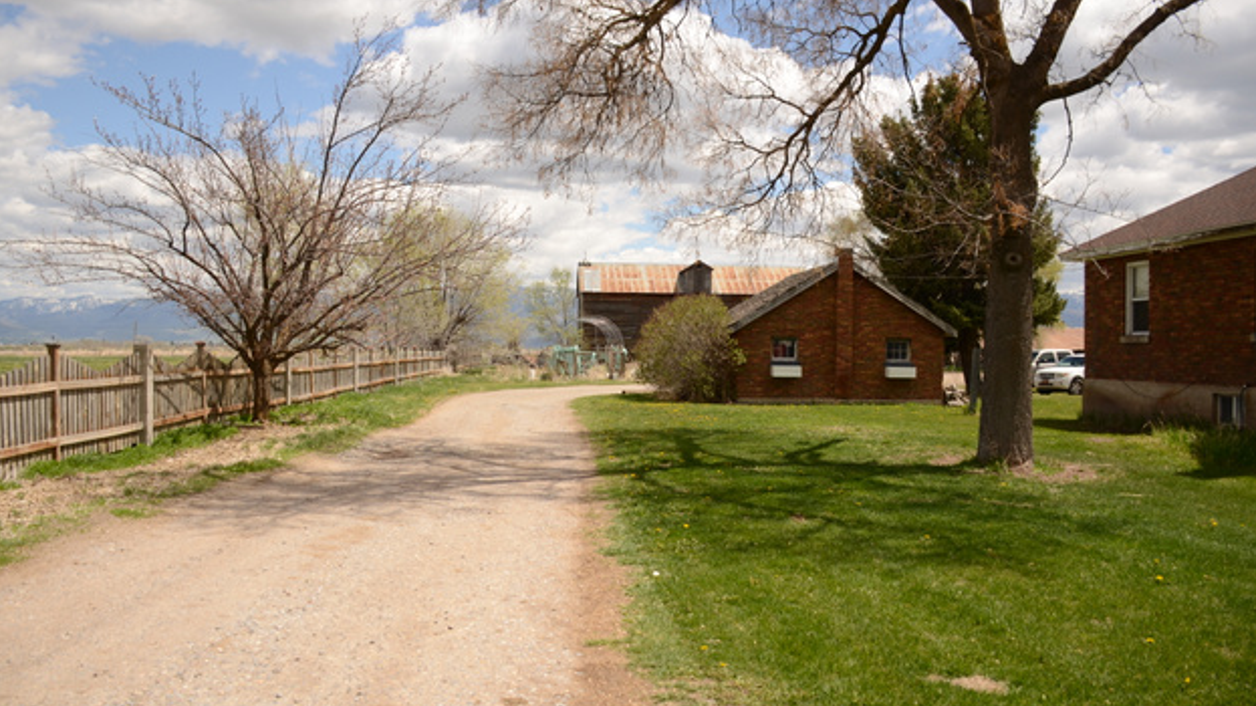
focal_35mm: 29
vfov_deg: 40.1
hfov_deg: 66.1
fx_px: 966
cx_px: 625
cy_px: 341
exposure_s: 1/1600
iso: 160
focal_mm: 18
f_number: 4
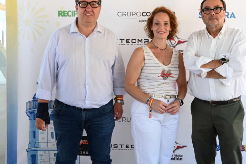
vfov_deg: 26.3
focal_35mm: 51
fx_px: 348
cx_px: 173
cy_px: 48
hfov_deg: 38.2
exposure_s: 1/160
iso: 400
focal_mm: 36
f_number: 5
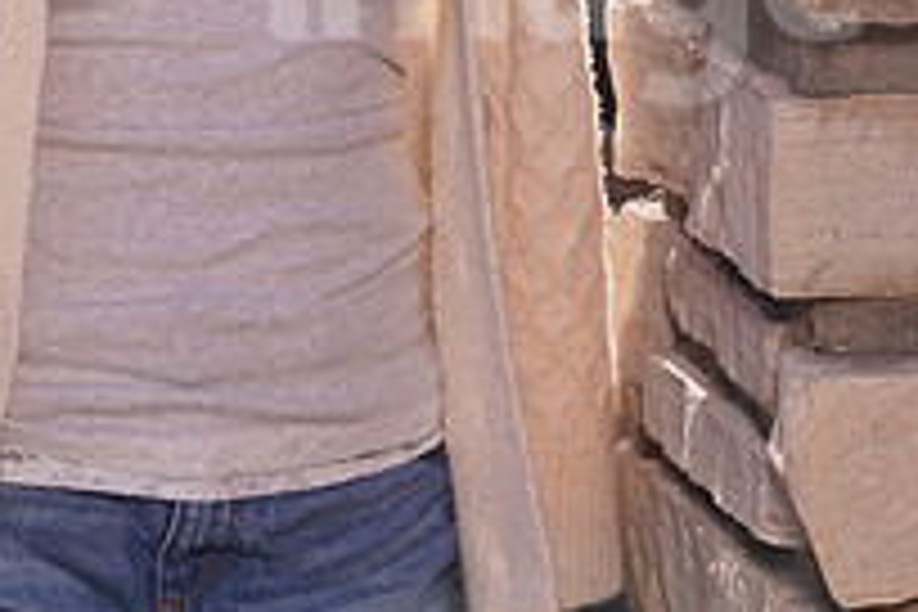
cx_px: 281
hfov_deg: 10.3
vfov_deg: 6.8
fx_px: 5074
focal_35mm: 199
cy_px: -364
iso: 50
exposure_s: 1/125
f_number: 8
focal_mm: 70
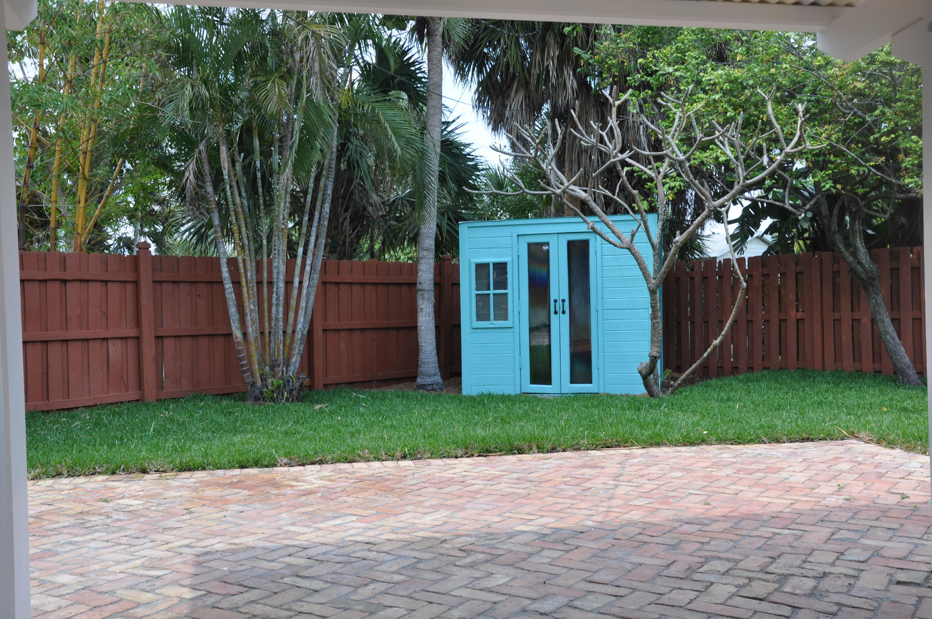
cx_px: 466
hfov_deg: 53.2
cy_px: 310
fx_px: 931
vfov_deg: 36.8
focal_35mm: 36
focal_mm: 24
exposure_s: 1/80
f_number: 9
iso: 200
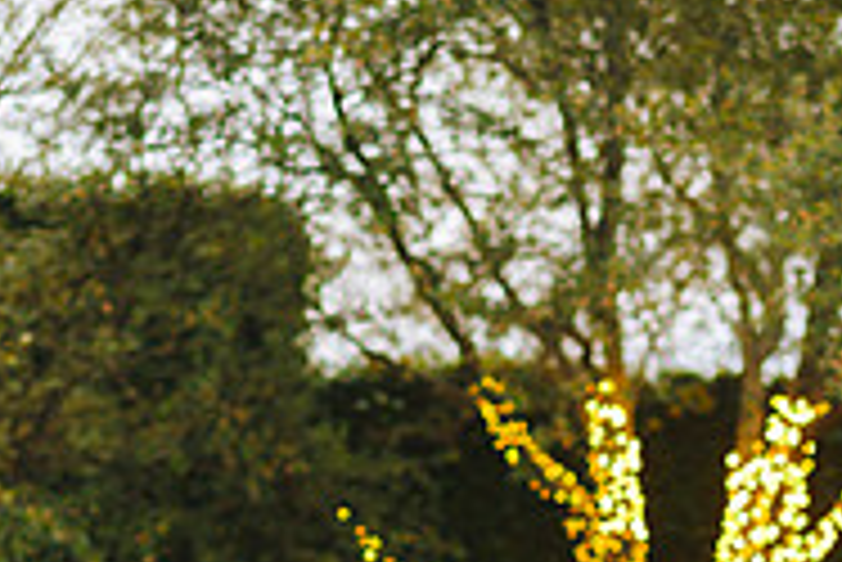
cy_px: 998
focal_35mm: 204
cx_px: 412
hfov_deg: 10.1
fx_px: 4775
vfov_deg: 6.6
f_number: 2
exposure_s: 1/200
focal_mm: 85
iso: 640
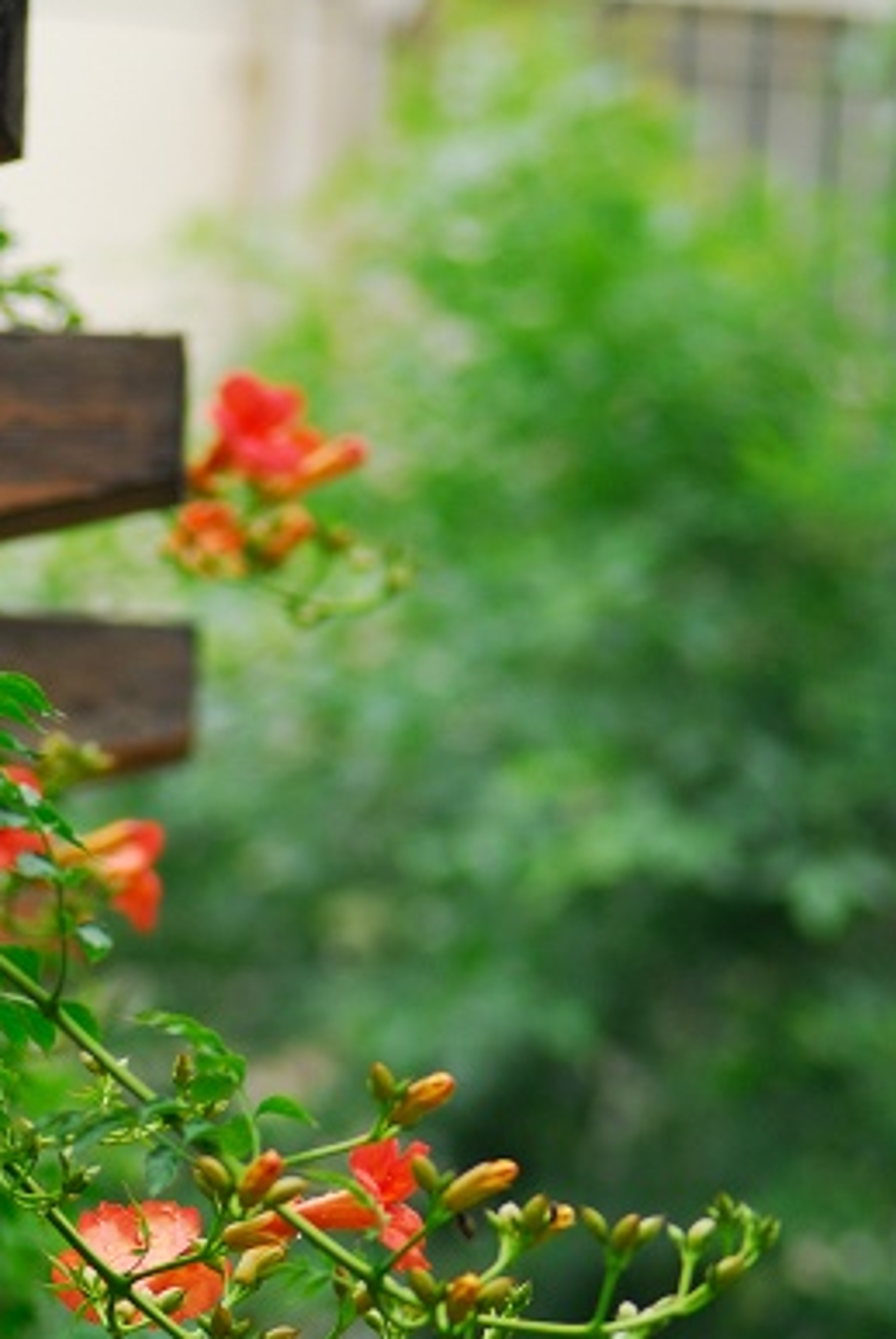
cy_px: 1282
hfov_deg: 4.9
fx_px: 10387
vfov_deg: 7.3
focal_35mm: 279
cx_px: 154
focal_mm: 90
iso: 160
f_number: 2.8
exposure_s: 1/640
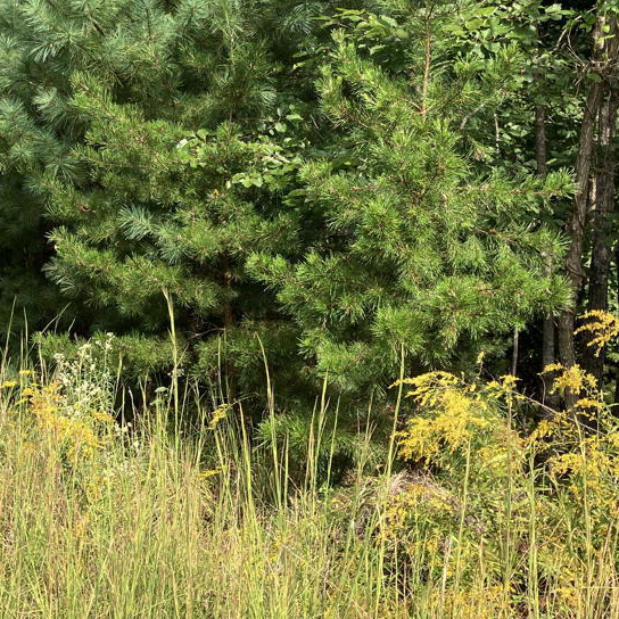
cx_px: 129
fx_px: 1113
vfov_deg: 30.6
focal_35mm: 55
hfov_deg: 30.4
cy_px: 155
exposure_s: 1/823
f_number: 1.8
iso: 32
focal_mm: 3.99
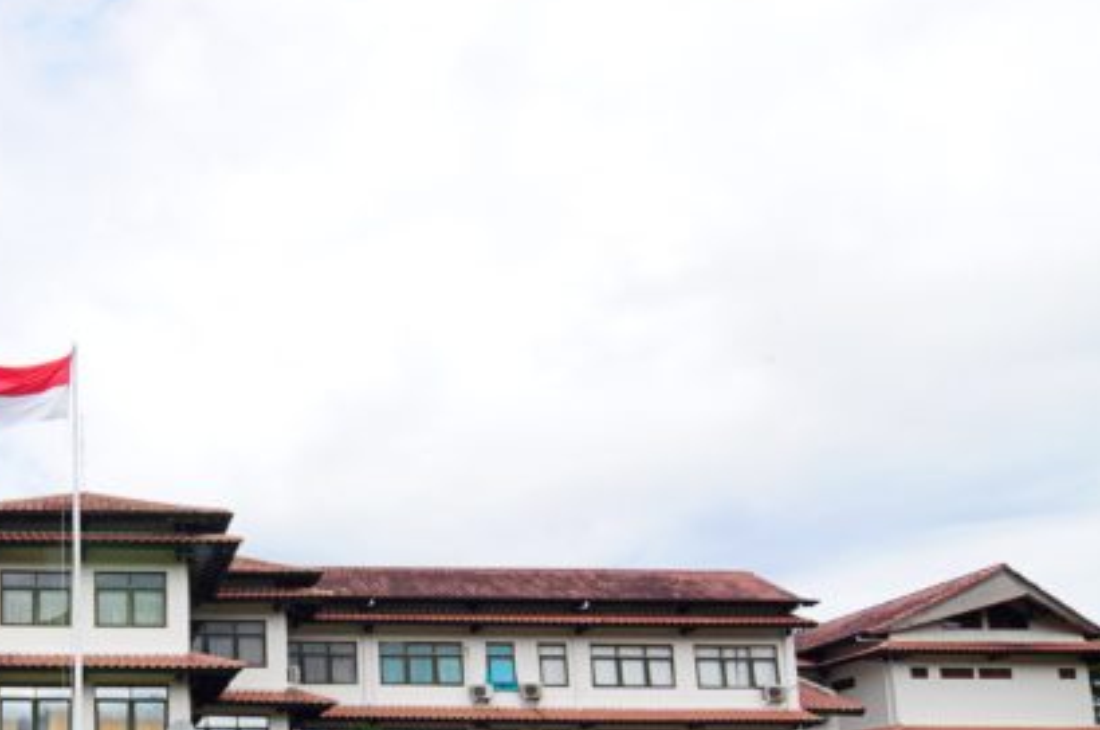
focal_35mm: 31
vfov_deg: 41.4
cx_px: 89
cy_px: 515
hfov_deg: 52.3
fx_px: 944
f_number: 20
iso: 200
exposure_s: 1/30
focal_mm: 11
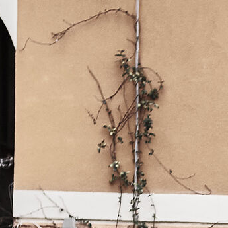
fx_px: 2206
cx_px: 566
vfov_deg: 5.8
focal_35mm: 296
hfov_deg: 5.7
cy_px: 481
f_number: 2.8
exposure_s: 1/1000
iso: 640
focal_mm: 33
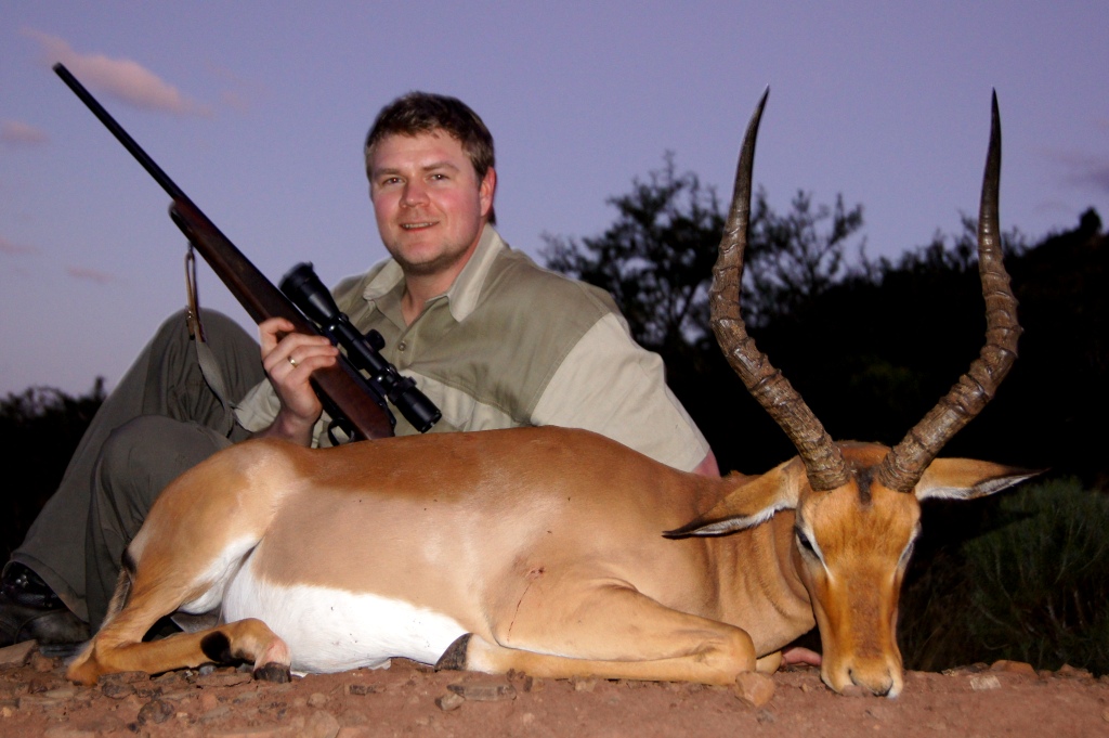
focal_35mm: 60
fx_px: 1847
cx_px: 554
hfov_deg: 33.4
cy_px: 369
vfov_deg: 22.6
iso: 800
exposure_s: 1/4
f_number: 5.6
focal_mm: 40
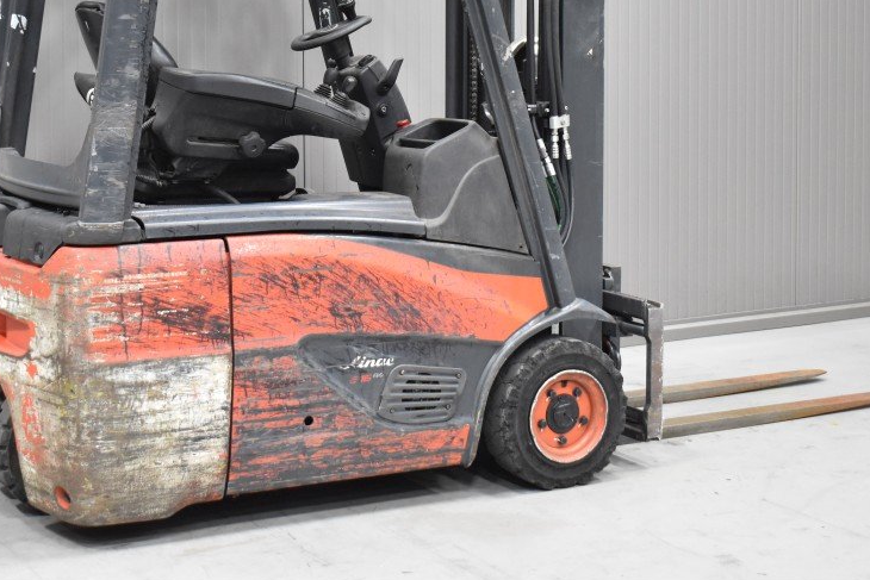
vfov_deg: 19.5
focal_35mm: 69
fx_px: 1668
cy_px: 110
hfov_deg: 29.1
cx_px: 299
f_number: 4.5
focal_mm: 28
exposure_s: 1/25
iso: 1600
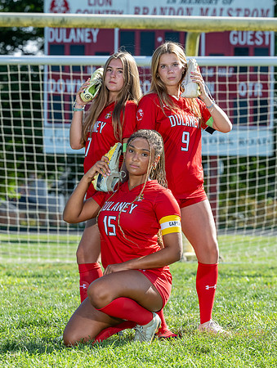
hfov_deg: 9.5
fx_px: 1675
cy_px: 192
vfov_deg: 12.5
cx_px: 153
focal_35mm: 157
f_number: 4.5
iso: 100
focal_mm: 105
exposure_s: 1/320
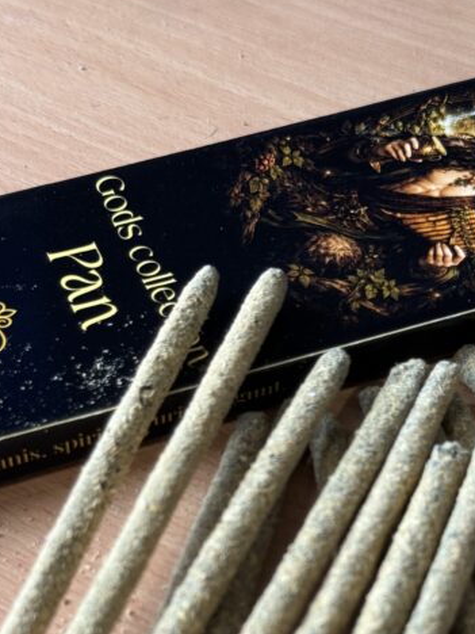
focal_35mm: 82
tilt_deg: -44.3
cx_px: 288
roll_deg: +1.3
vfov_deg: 23.5
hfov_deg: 18.0
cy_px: 505
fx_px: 1500
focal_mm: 6.76
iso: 100
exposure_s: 1/50
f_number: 1.78
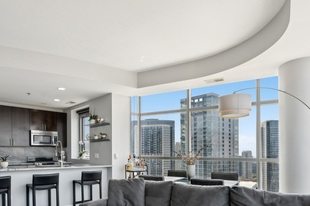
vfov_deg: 48.1
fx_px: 224
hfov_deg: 68.9
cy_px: 149
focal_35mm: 26
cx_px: 128
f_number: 9.5
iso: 200
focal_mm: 14
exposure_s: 1/90
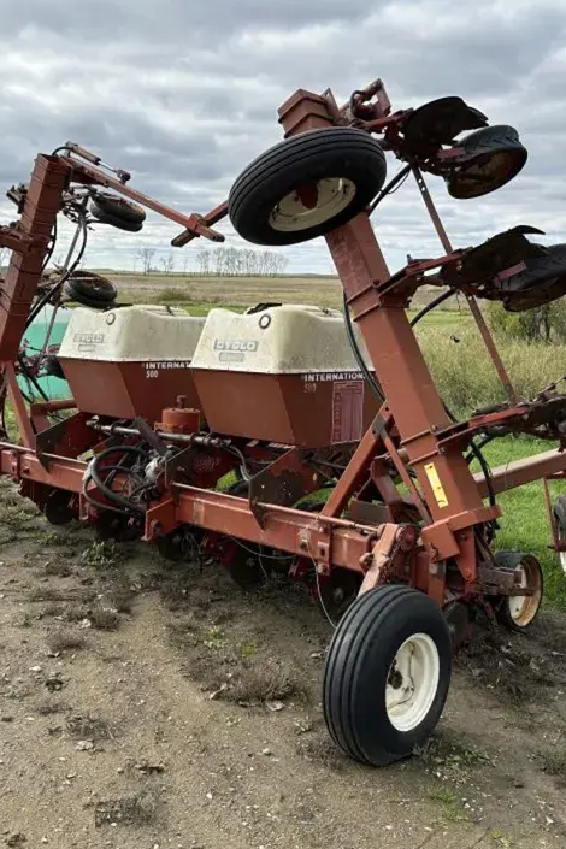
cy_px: 423
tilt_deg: -9.6
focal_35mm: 34
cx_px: 246
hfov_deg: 38.8
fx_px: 802
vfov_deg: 55.8
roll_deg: -1.2
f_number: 1.78
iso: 80
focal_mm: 6.86
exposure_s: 1/2525
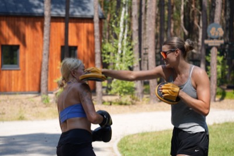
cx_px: 117
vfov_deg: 14.6
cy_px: 78
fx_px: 611
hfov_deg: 21.7
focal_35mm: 94
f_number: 5
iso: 100
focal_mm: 94
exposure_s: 1/250
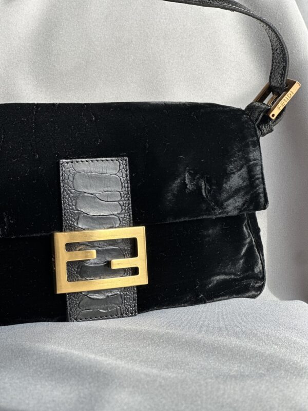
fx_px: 913
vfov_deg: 25.3
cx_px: 154
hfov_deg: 19.1
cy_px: 206
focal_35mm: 77
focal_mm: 9
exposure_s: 1/121
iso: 64
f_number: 2.8
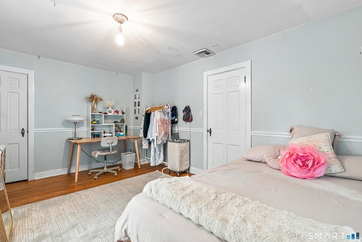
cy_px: 121
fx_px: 161
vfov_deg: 73.7
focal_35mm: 16
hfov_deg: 96.7
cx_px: 181
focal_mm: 16
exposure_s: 1/80
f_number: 4
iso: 1000
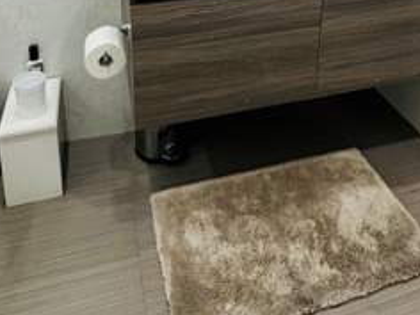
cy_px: -80
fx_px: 461
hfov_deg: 48.9
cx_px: 228
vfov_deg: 30.7
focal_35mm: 38
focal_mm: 2.22
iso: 200
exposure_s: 1/120
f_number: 2.2
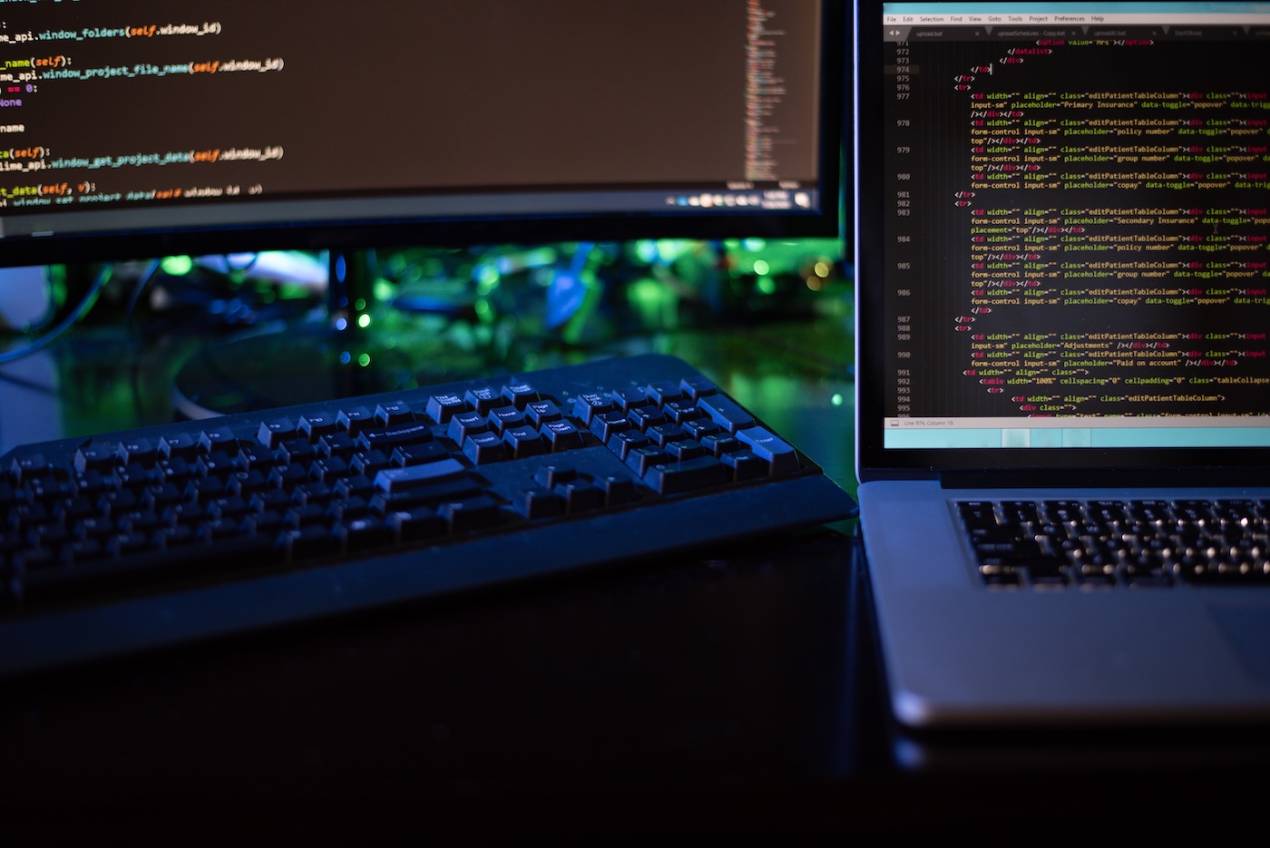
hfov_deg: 39.6
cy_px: 424
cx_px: 635
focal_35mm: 50
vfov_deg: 27.0
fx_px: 1765
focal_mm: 50
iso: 250
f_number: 1.8
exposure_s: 1/100
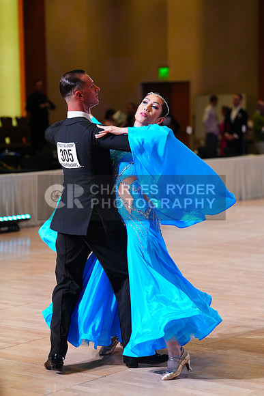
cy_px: 198
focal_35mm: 95
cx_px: 132
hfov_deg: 14.4
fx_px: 1044
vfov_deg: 21.5
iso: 2000
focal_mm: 95
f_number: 2.8
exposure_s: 1/400
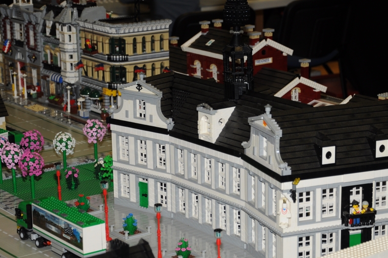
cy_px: 148
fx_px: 1098
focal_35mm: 102
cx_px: 209
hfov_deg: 20.0
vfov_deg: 13.4
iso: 200
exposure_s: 1/50
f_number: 4.8
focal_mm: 42
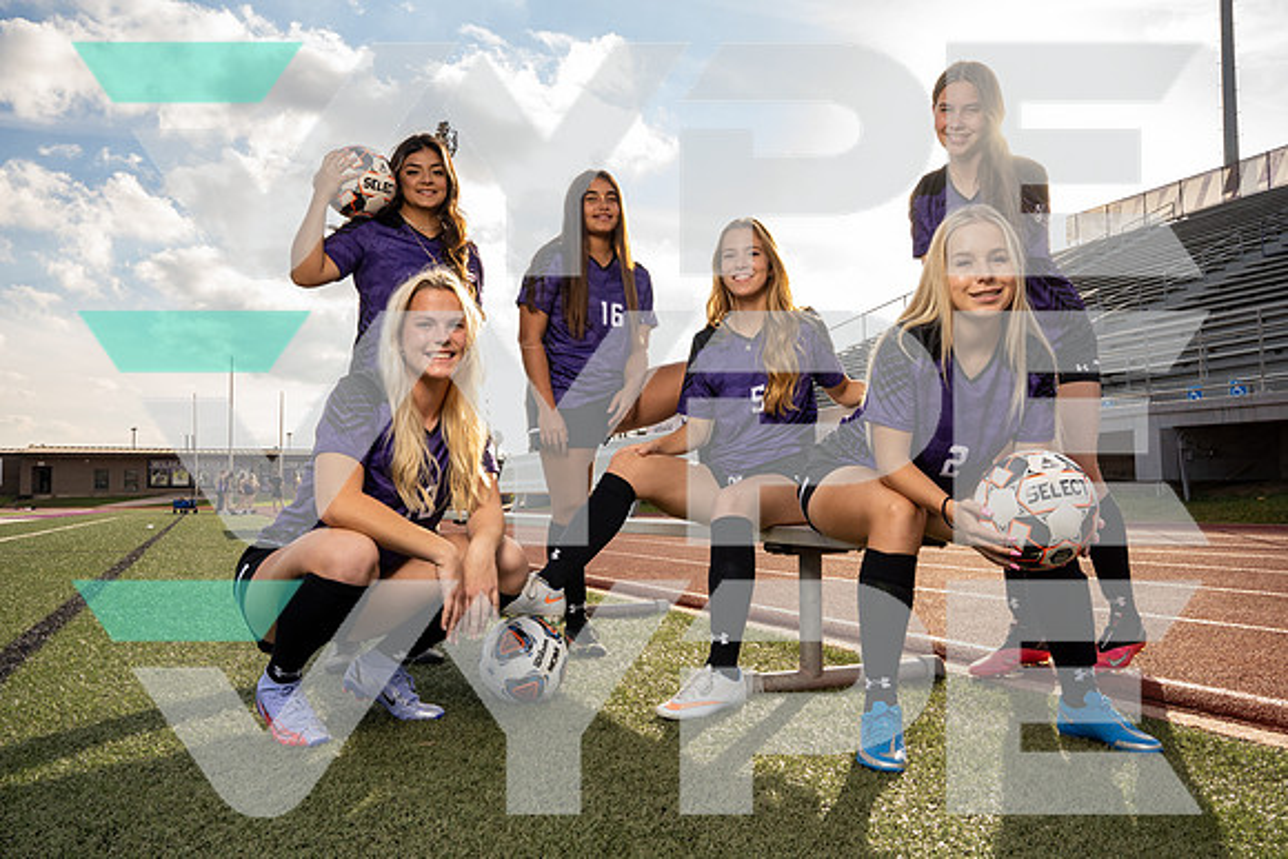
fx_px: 1074
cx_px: 644
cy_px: 430
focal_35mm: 30
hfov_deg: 61.9
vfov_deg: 43.6
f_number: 11
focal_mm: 30
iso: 500
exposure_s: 1/250
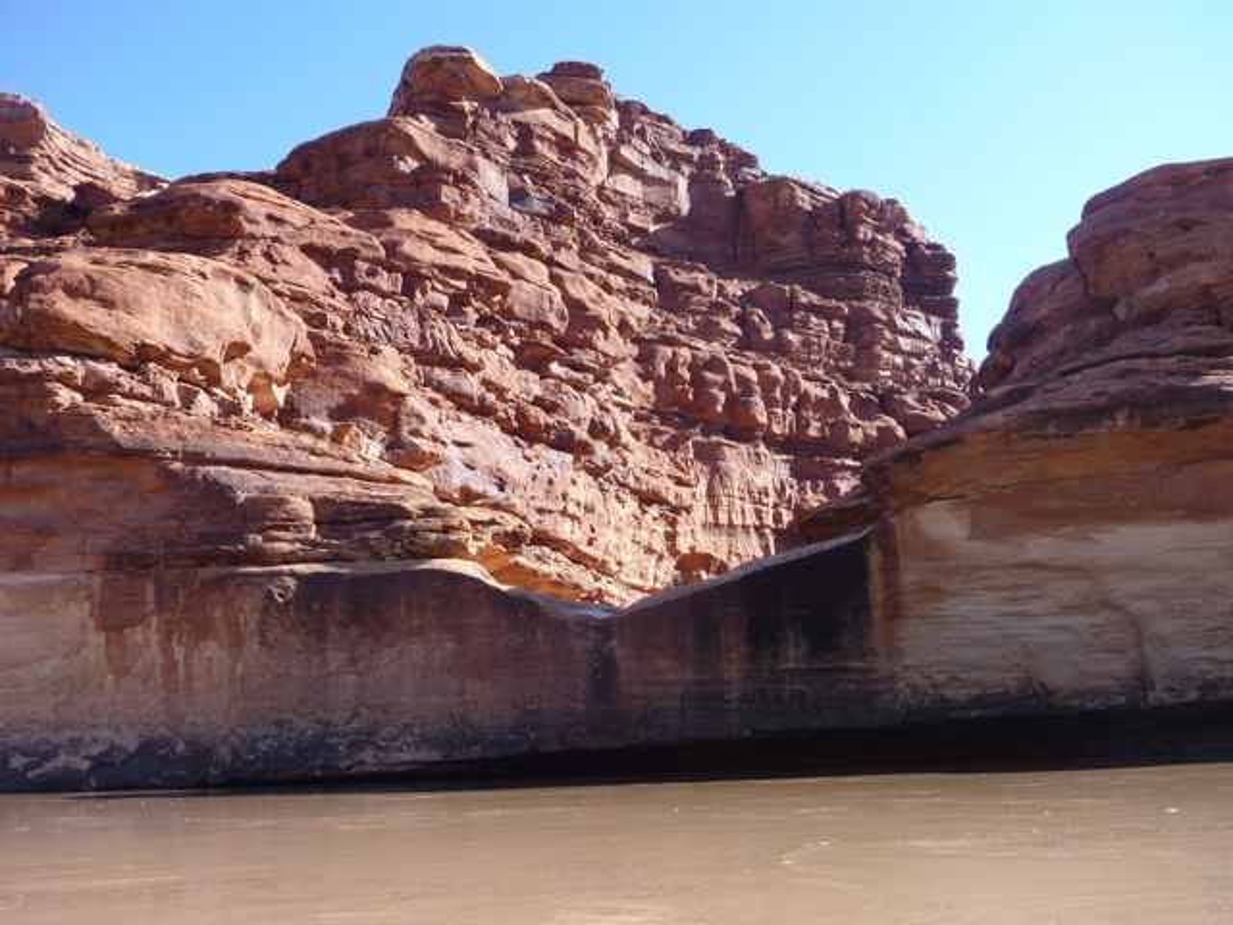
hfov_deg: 54.0
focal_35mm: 34
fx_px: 1211
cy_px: 462
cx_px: 616
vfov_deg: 41.8
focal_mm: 6
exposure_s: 1/160
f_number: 3.7
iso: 80
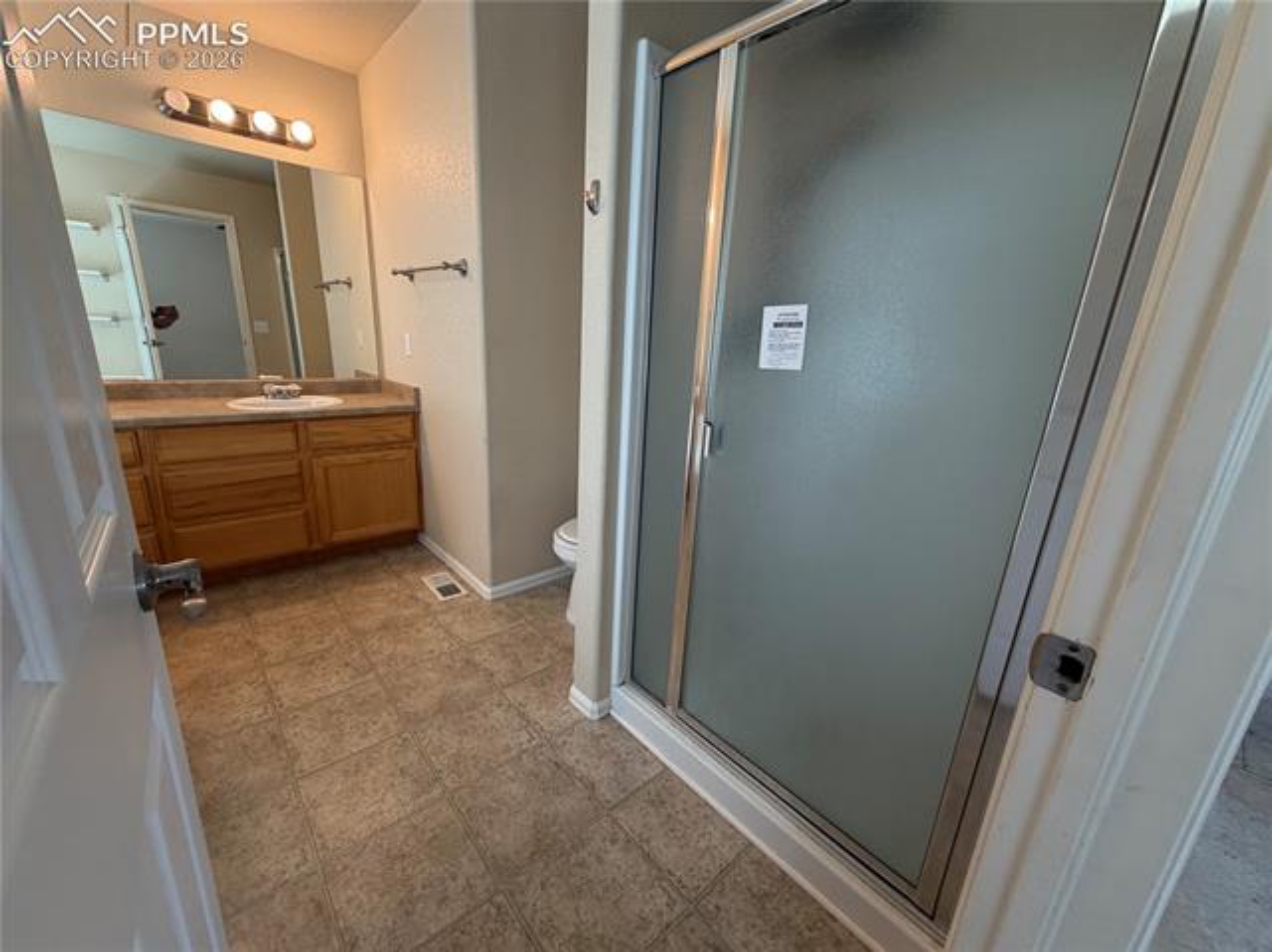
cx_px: 636
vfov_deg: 85.6
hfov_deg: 102.1
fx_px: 514
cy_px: 476
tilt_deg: -17.0
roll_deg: -2.3
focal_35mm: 14
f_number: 2.2
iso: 160
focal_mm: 2.22
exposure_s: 1/120
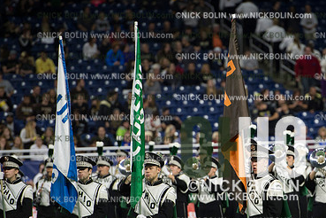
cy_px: 159
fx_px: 2843
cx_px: 243
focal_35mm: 314
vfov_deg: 4.4
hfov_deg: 6.6
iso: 2500
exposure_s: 1/1600
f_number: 3.5
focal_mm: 200
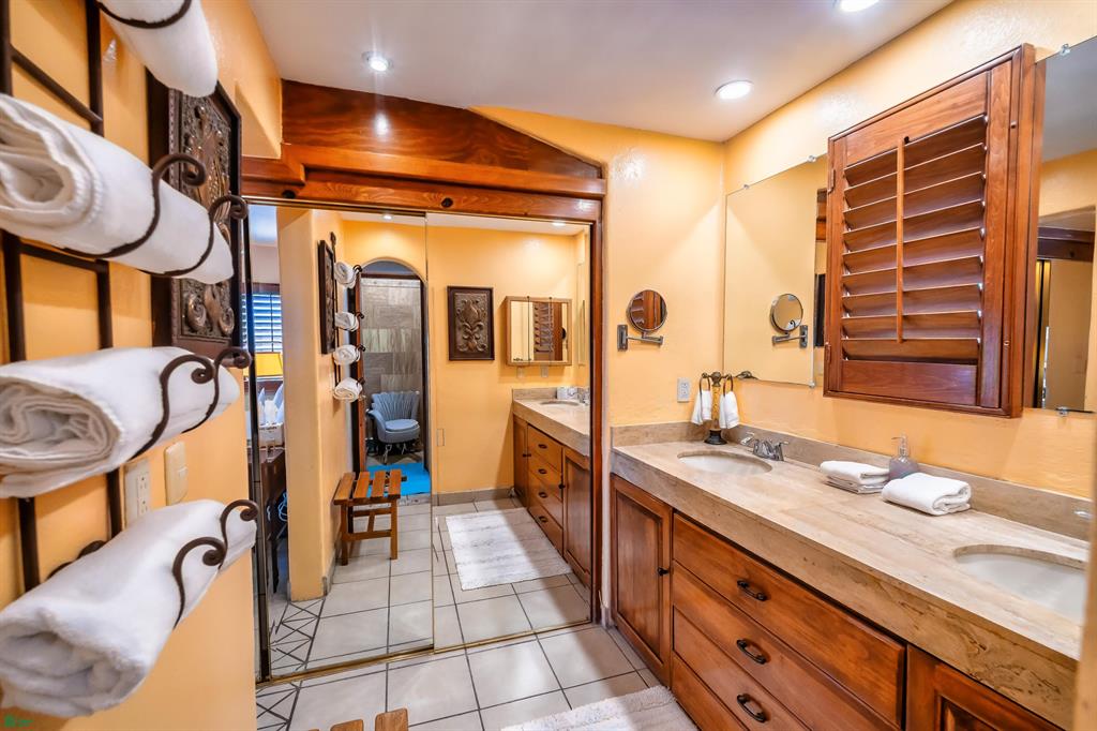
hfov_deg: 104.3
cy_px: 366
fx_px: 426
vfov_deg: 81.2
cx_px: 548
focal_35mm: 14
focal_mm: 14
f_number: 5.6
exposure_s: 1/90
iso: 800
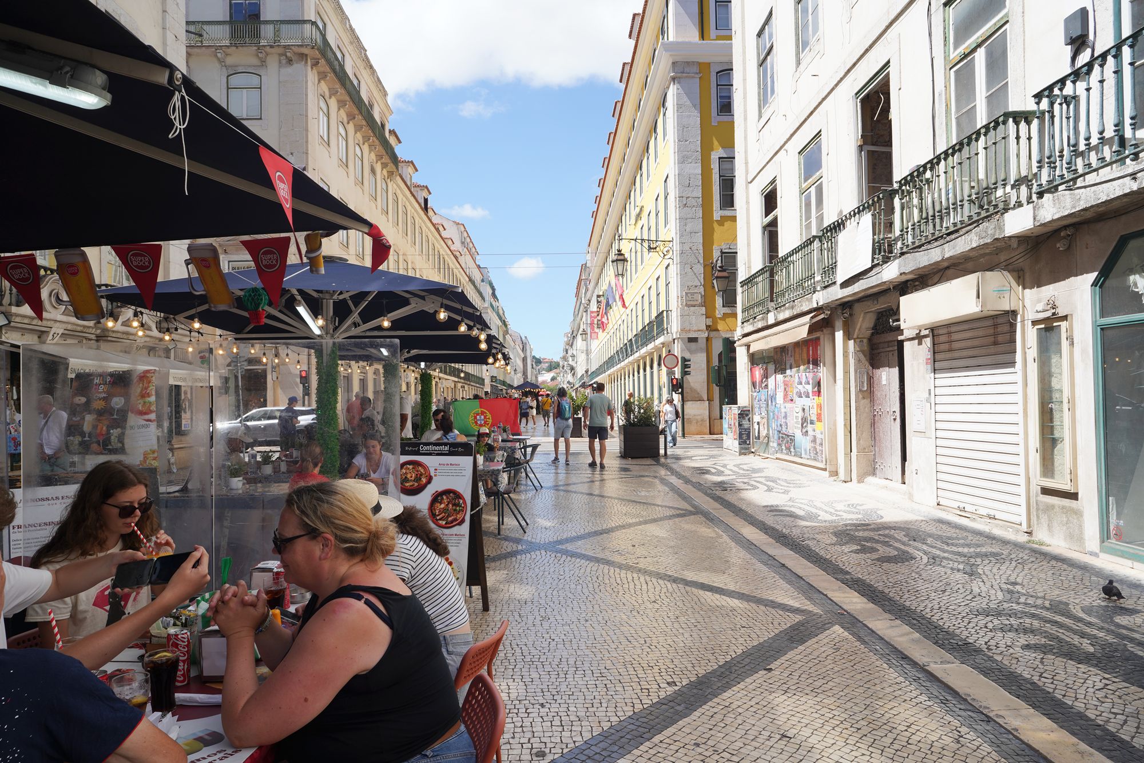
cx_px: 572
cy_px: 382
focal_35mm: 24
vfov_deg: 53.1
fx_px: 763
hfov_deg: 73.7
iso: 100
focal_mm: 24
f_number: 11
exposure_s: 1/100
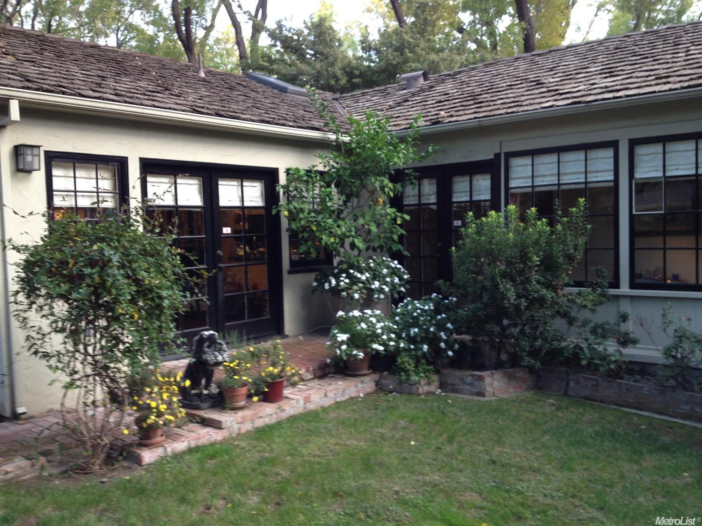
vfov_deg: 40.7
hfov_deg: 52.6
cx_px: 351
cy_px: 263
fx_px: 710
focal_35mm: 35
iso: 50
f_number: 2.4
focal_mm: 4.28
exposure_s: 1/30
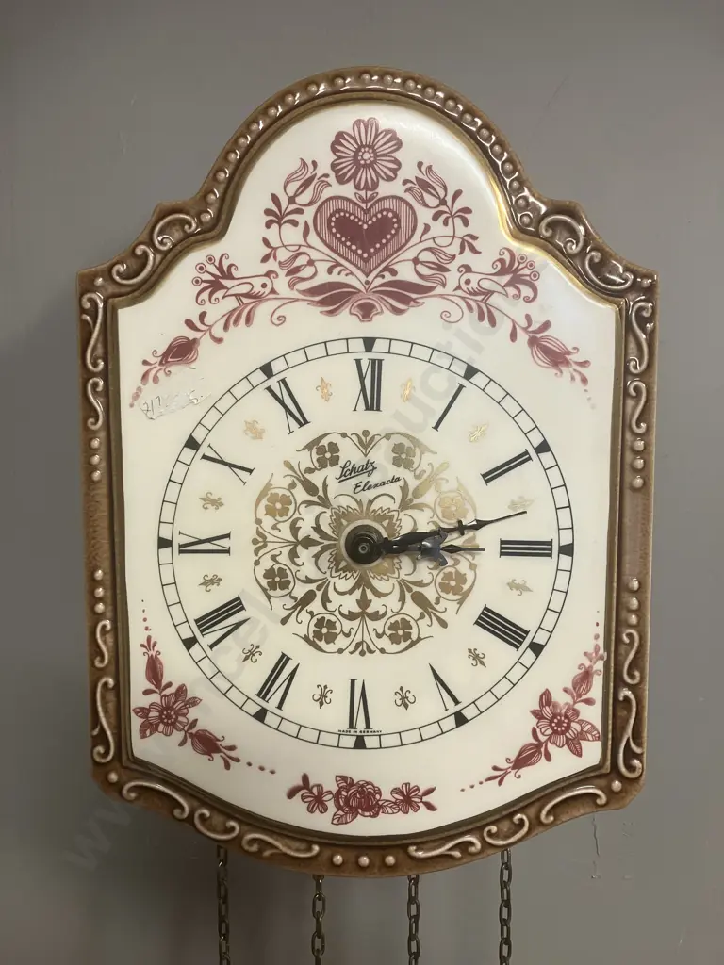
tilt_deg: +0.2
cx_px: 362
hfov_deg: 49.7
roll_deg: -0.3
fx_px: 781
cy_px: 482
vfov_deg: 63.4
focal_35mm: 28
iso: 125
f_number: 1.8
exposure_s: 1/50
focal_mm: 3.99
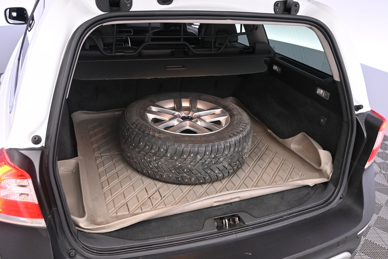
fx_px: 331
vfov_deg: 42.6
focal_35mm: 31
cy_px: 130
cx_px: 194
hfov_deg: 60.7
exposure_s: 1/80
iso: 3200
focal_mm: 20.5
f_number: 4.5
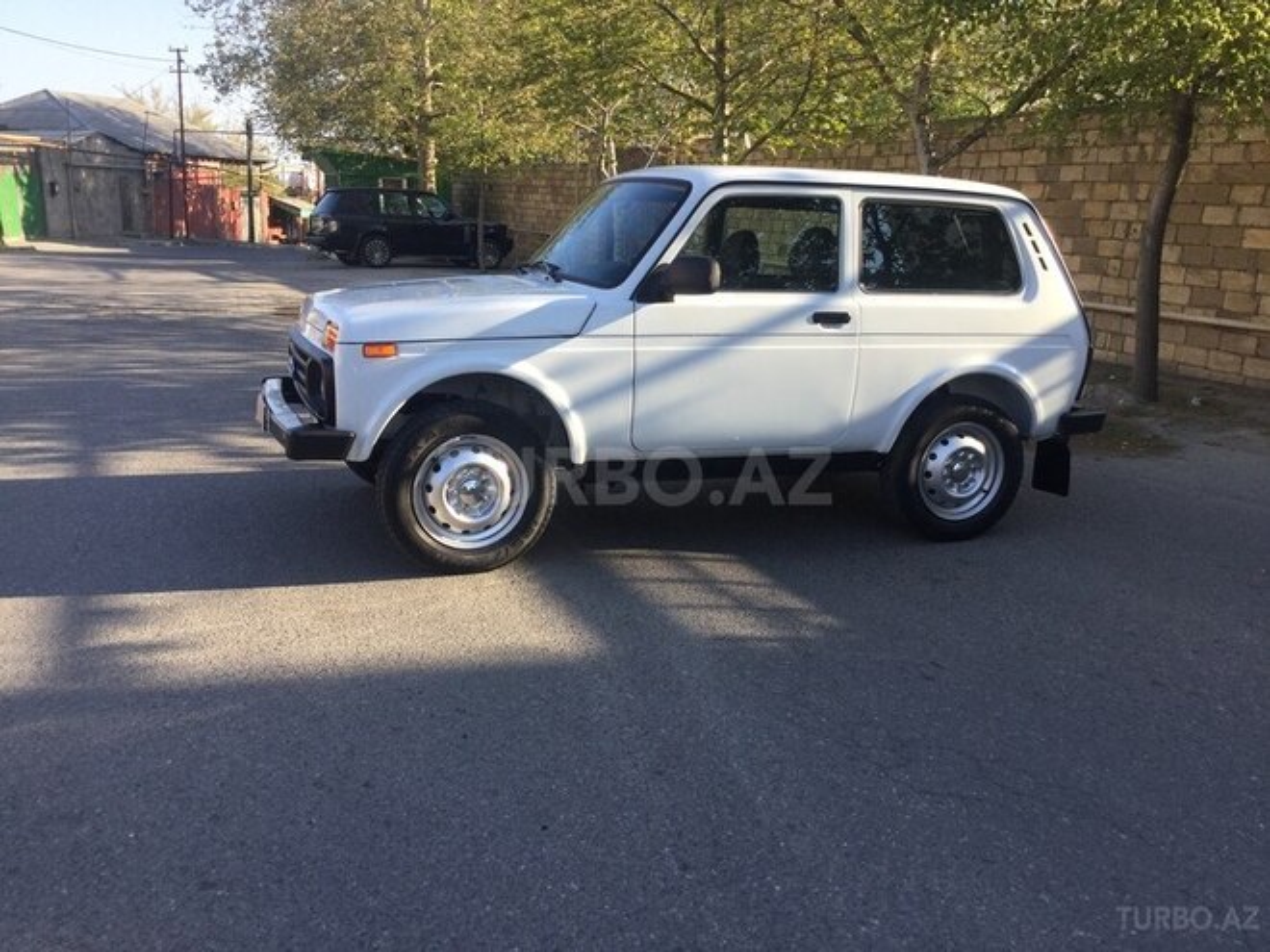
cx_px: 635
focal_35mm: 31
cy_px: 476
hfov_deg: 58.4
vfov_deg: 45.4
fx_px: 1137
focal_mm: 3.3
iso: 25
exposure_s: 1/431
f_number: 2.4
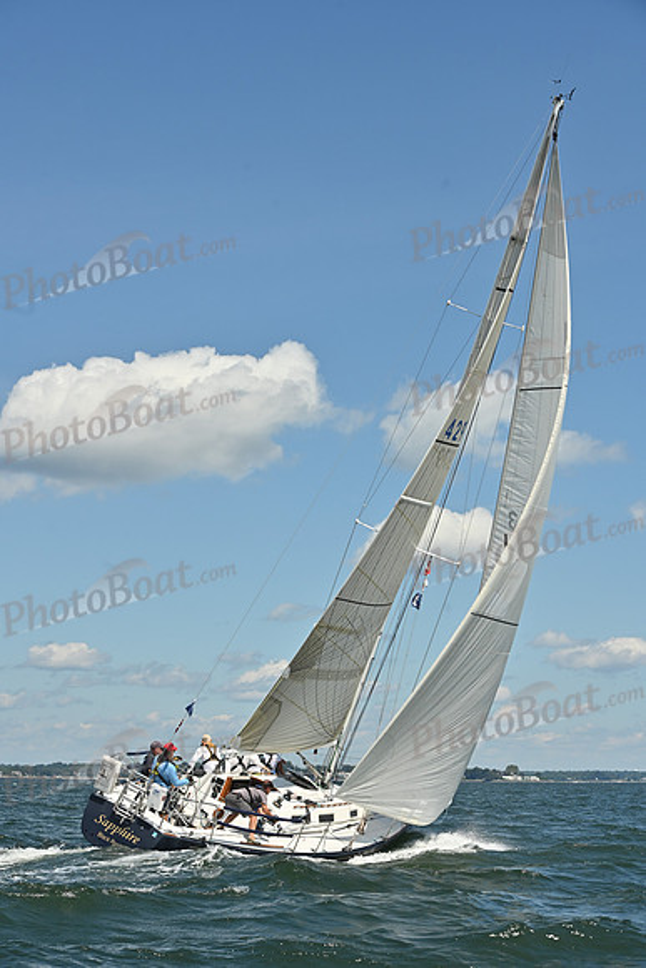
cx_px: 323
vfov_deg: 28.8
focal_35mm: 70
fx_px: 1883
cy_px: 484
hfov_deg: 19.5
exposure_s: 1/1250
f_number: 10
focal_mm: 70
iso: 250
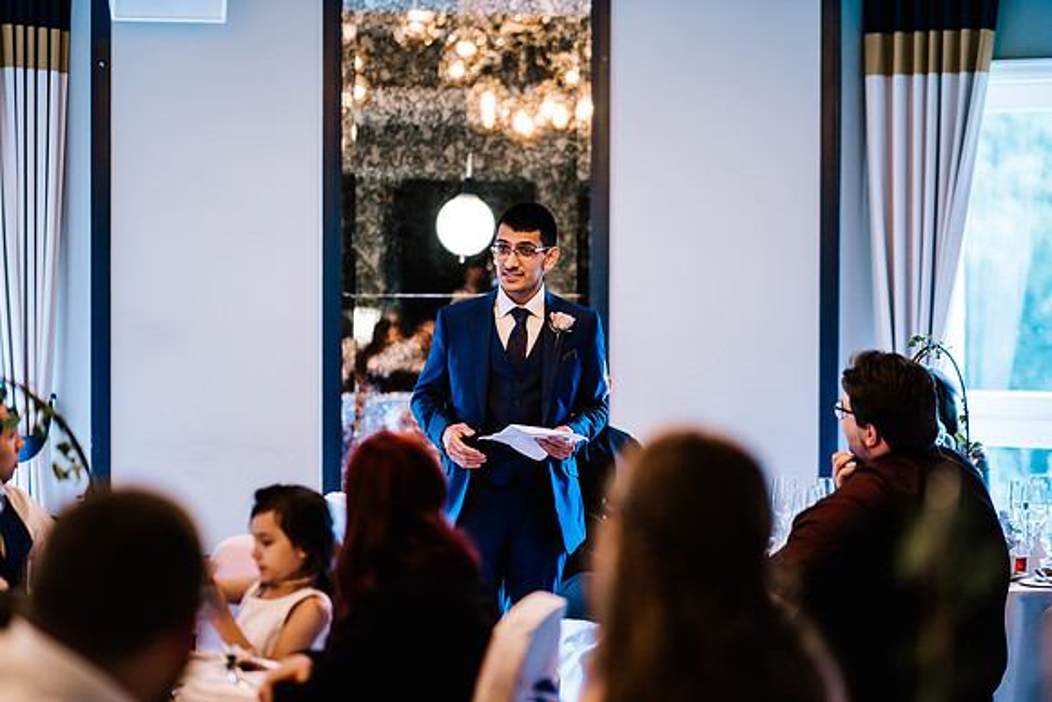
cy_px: 351
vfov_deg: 15.7
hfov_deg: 23.3
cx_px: 529
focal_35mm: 87
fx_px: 2547
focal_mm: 85
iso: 500
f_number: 1.4
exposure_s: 1/250
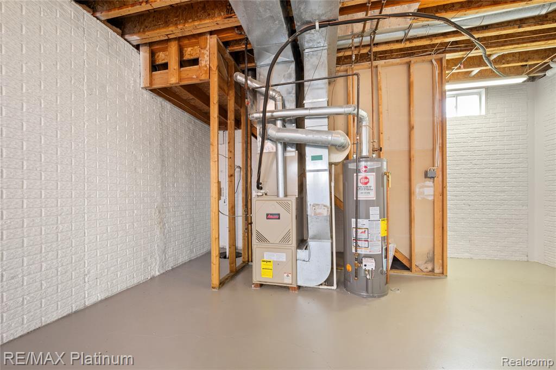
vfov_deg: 81.1
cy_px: 185
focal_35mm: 14
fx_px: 216
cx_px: 278
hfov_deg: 104.3
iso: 100
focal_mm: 14
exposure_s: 4
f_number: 11
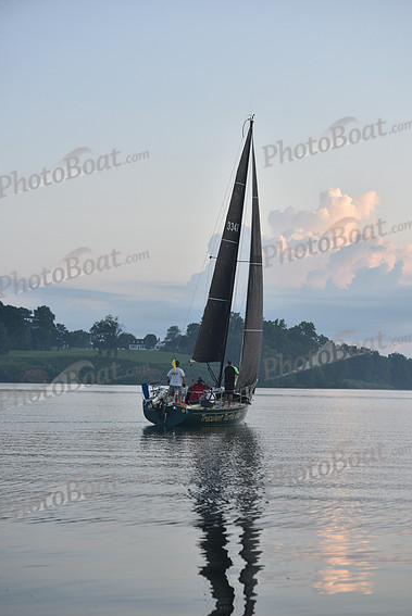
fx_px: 1576
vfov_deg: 22.1
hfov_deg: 14.9
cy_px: 312
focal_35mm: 92
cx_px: 206
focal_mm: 90
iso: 320
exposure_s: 1/500
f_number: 4.5
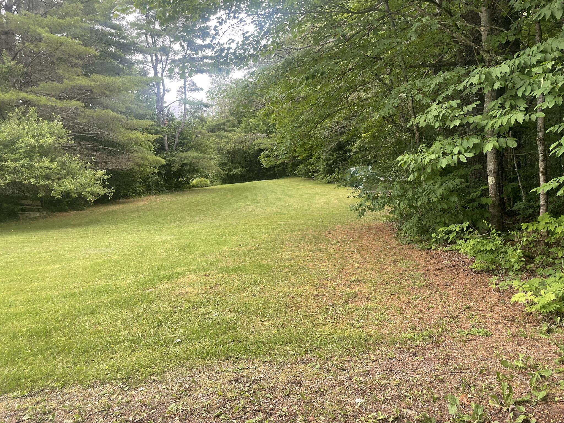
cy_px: 212
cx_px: 282
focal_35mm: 26
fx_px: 424
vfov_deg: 53.1
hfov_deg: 67.3
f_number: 1.6
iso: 32
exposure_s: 1/344
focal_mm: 4.2
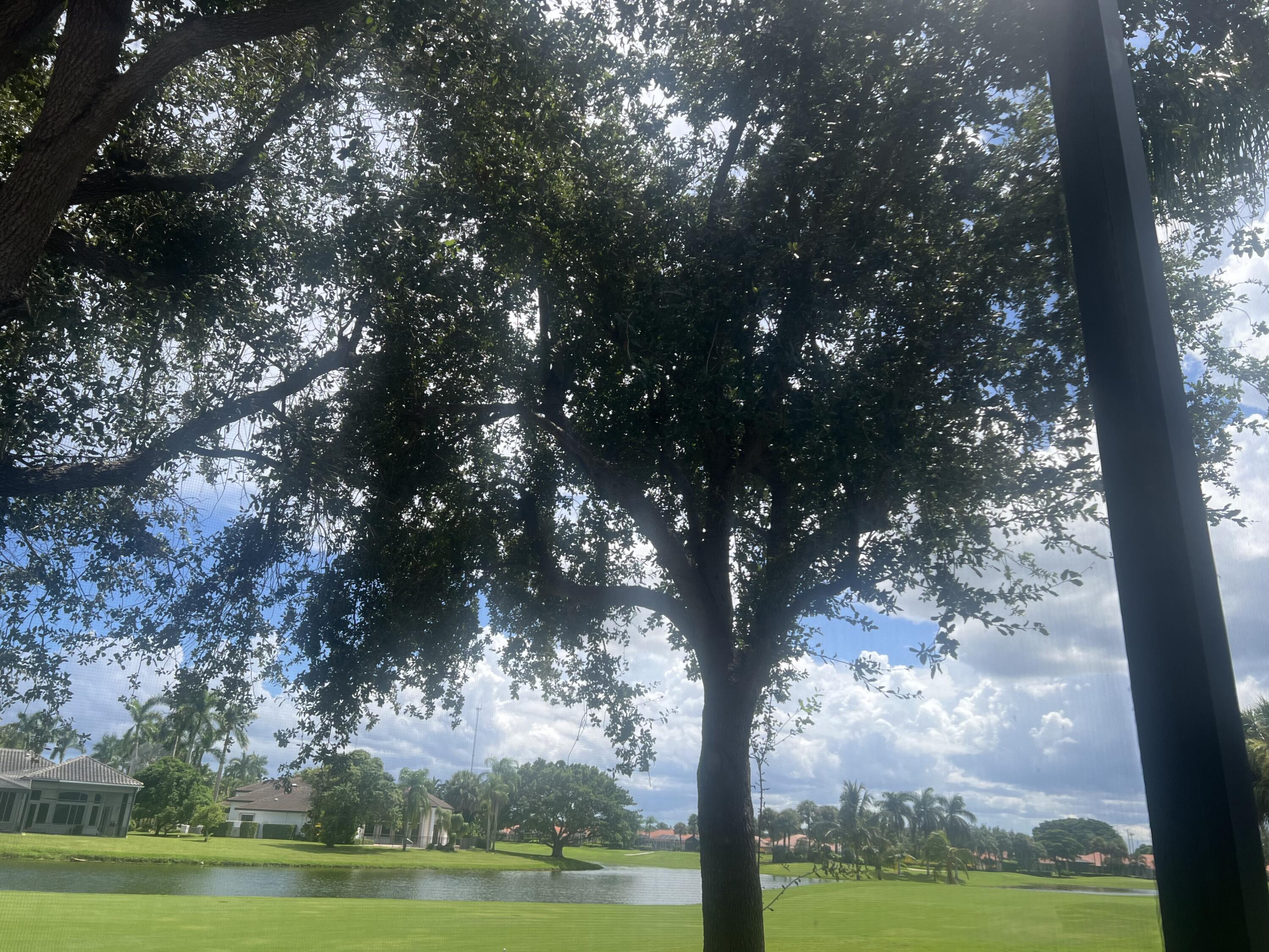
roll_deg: -3.0
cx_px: 634
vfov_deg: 53.1
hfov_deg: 67.3
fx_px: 953
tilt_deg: +20.5
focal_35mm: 26
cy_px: 476
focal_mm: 5.7
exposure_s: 1/2457
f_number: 1.5
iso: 50
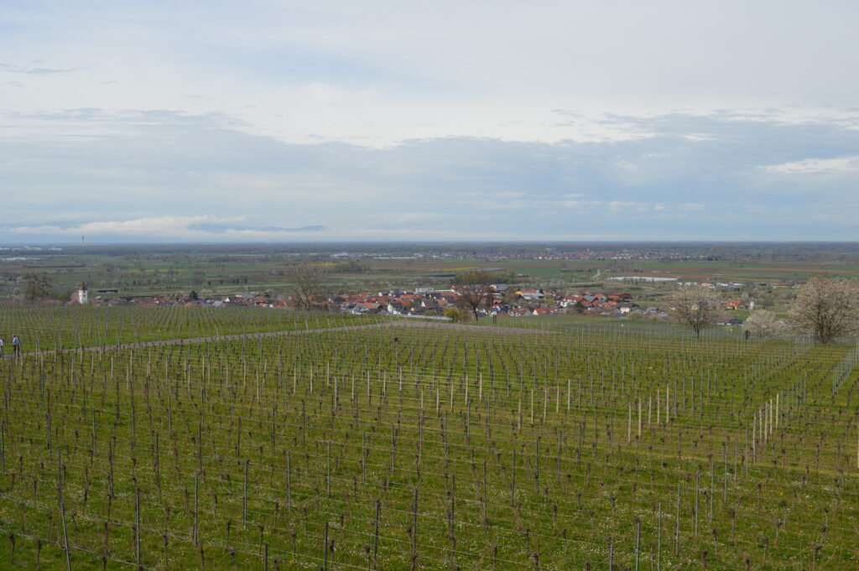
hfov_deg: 51.3
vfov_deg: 35.4
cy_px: 286
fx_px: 894
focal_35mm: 38
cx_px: 430
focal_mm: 25
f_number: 8
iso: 100
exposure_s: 1/250
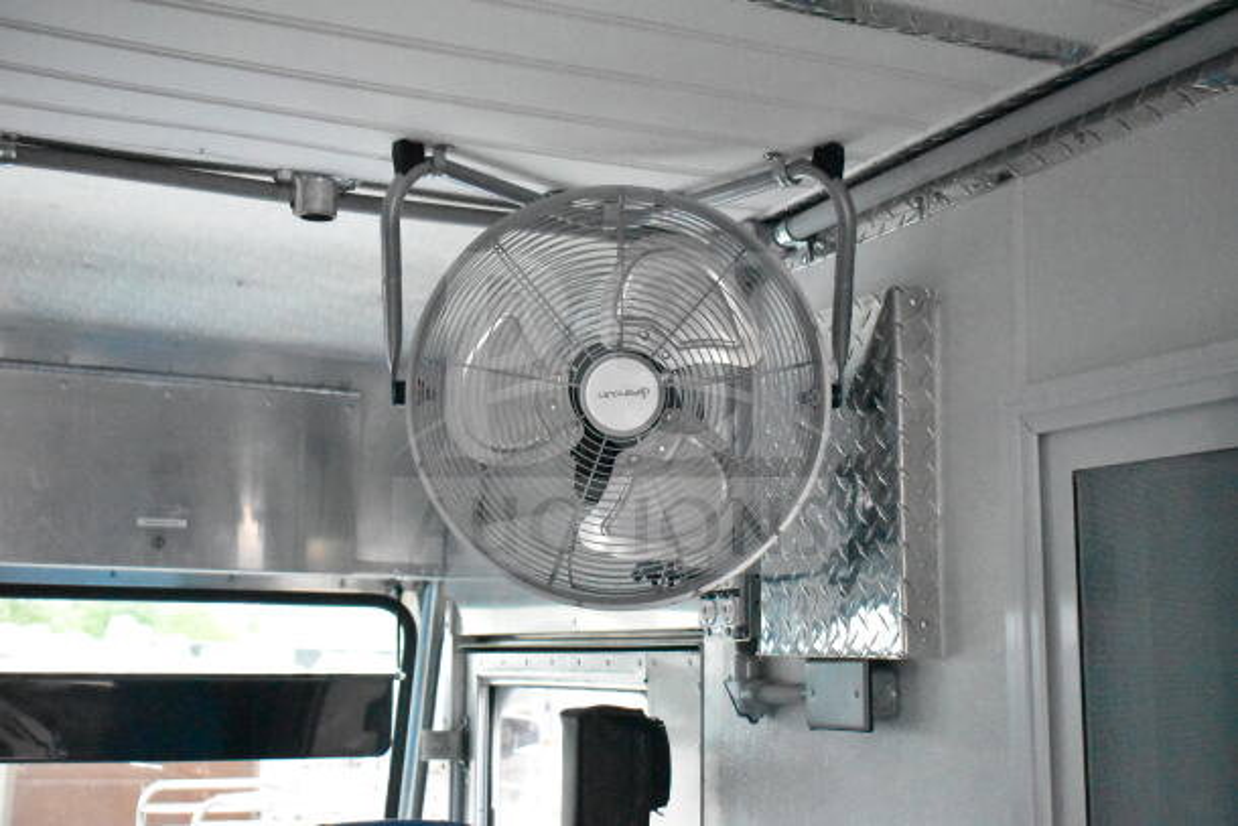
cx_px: 619
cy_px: 413
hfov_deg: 42.3
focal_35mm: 46
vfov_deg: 29.0
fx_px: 1599
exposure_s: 1/4000
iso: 22800
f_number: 4.2
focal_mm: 31
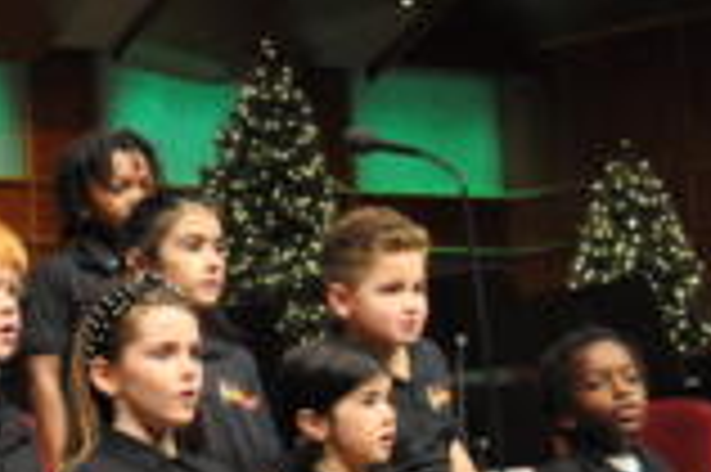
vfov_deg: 10.0
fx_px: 2703
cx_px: -36
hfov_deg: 14.7
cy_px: 353
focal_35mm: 137
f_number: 4.5
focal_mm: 30
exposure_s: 1/30
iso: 1000
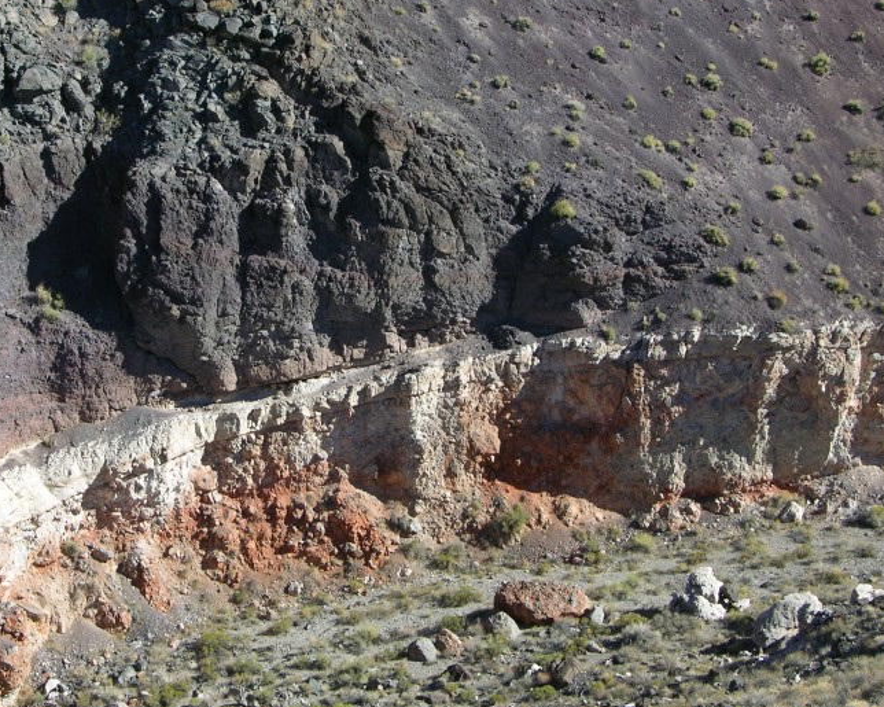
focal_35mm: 90
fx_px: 2354
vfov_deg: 17.1
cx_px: 280
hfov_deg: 21.2
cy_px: 299
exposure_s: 1/246
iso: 50
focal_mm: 14.7
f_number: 5
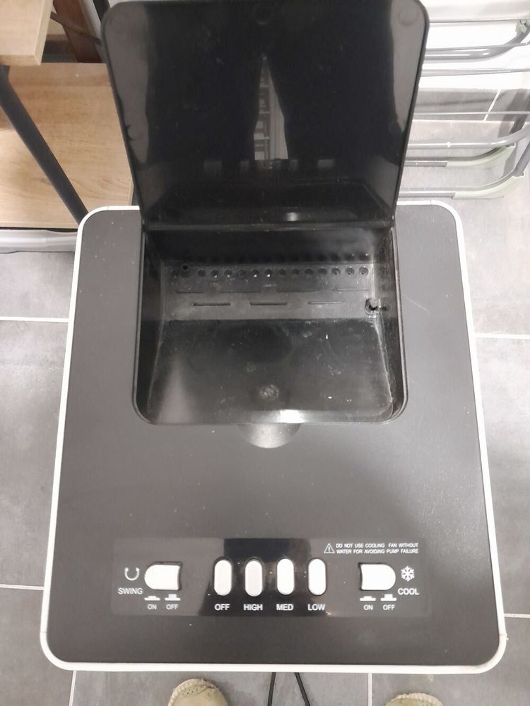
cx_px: 265
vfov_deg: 65.3
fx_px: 551
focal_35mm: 27
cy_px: 353
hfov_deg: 51.4
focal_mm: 4
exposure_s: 1/10
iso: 1250
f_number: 1.8
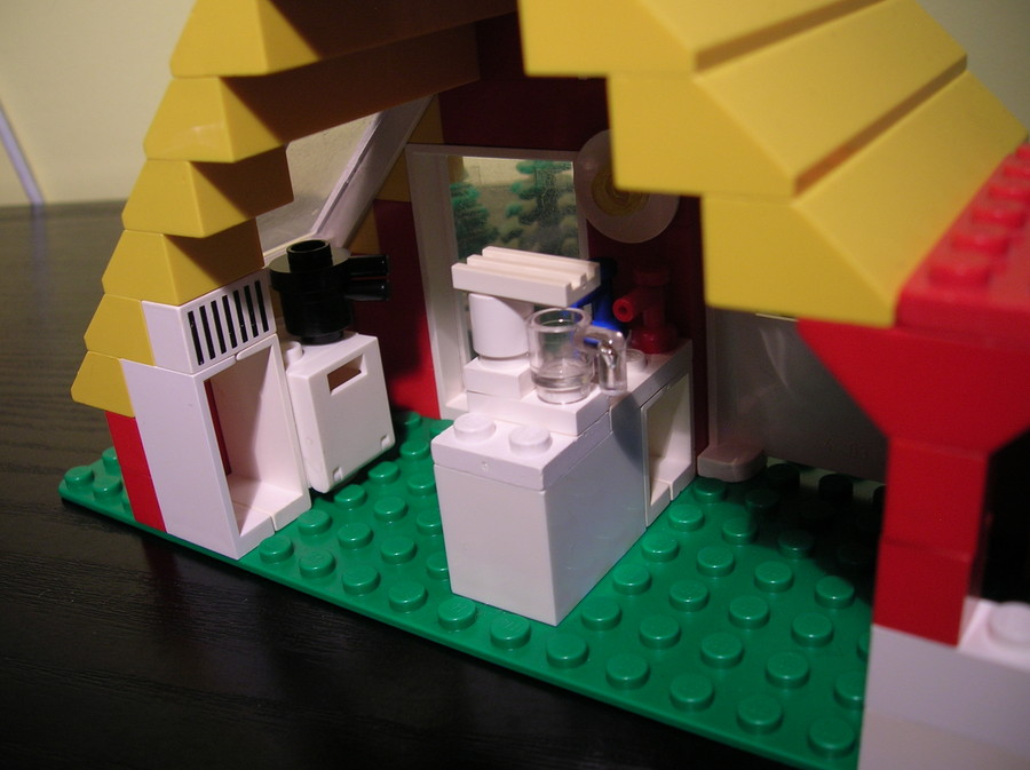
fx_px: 1040
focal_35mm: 35
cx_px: 515
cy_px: 385
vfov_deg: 40.6
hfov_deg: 52.7
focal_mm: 5.8
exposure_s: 1/20.3
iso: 50
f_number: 2.9
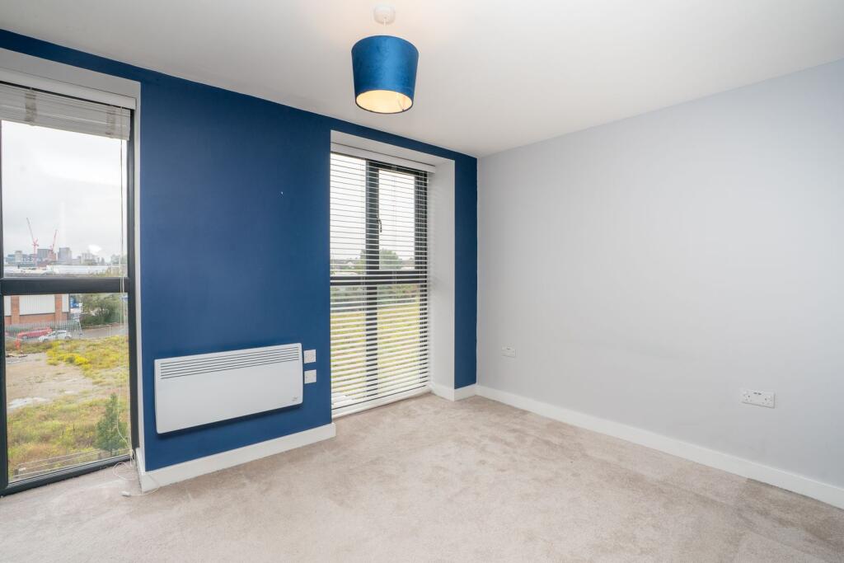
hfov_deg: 96.5
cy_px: 282
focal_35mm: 16
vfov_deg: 73.6
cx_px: 422
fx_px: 377
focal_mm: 16
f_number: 10
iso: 250
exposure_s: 1/60
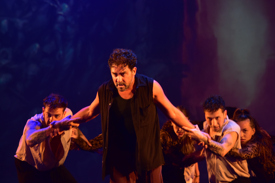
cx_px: 127
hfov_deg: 12.9
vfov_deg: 8.6
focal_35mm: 159
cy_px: 90
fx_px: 1214
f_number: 4.5
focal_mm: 140
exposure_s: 1/60
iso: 2000
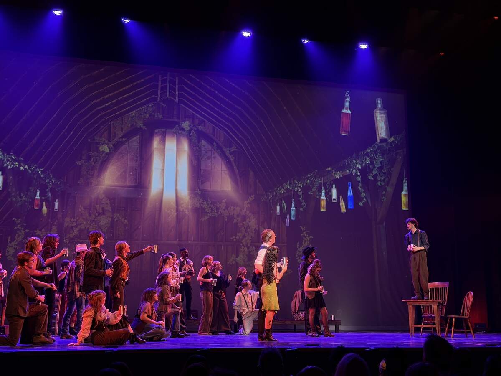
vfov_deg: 30.3
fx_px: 695
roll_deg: +0.5
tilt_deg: +10.2
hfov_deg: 39.7
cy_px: 188
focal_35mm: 48
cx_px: 250
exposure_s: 1/60
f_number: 1.78
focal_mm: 6.76
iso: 160
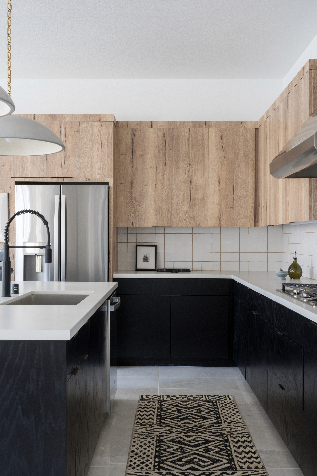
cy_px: 238
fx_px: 528
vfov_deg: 48.5
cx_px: 158
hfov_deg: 33.4
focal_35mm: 40
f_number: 13
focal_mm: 40
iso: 400
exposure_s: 1/3
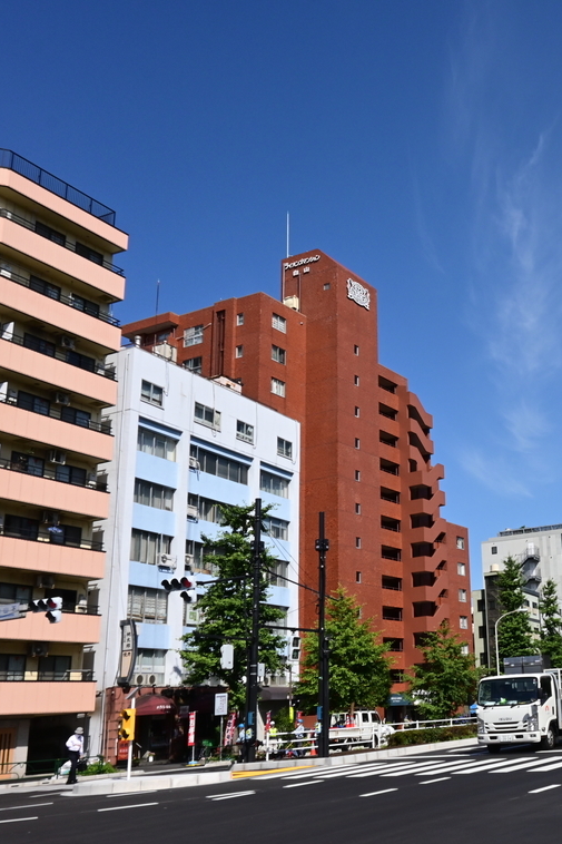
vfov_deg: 50.7
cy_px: 439
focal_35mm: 38
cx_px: 569
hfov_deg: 32.1
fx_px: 890
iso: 320
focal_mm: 16
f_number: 10
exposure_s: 1/640
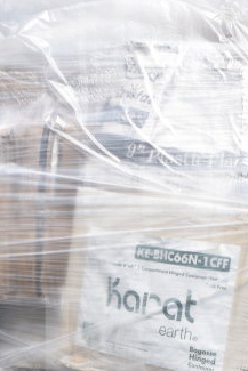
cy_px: 378
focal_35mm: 76
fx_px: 784
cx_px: 143
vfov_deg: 25.2
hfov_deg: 18.0
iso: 200
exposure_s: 1/500
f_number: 7.1
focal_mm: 18
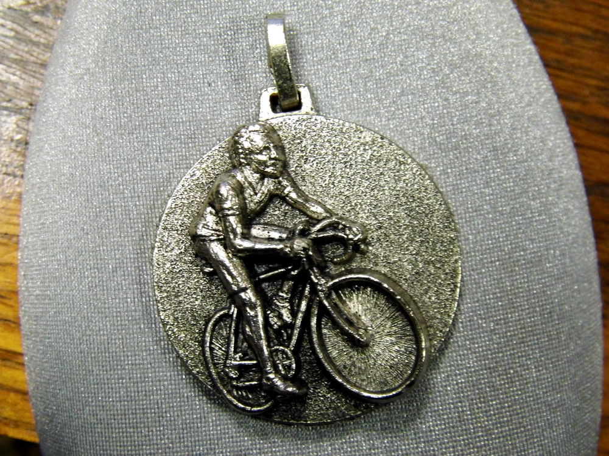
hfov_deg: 33.2
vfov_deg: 25.2
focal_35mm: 58
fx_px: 1020
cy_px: 228
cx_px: 304
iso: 400
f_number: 3.9
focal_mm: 10.4
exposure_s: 1/23
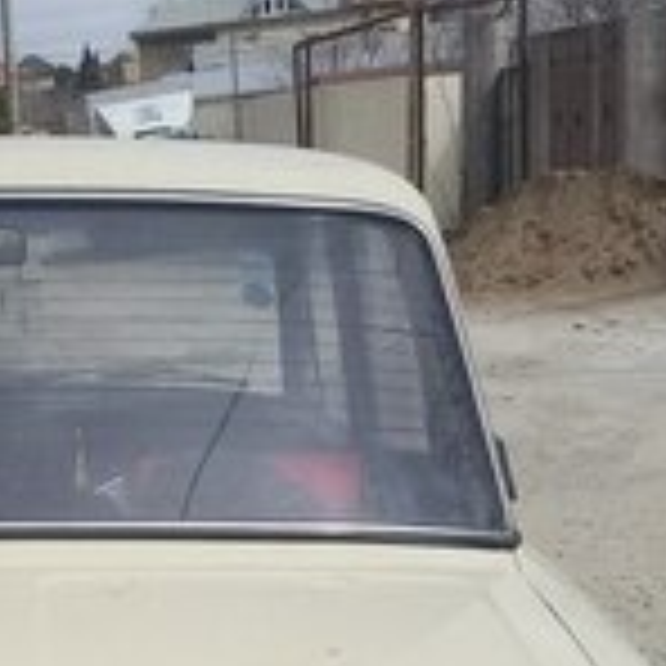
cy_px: 968
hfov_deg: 18.3
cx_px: -40
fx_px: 2003
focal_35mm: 92
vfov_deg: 17.2
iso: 40
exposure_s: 1/1172
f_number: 2.4
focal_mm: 2.93
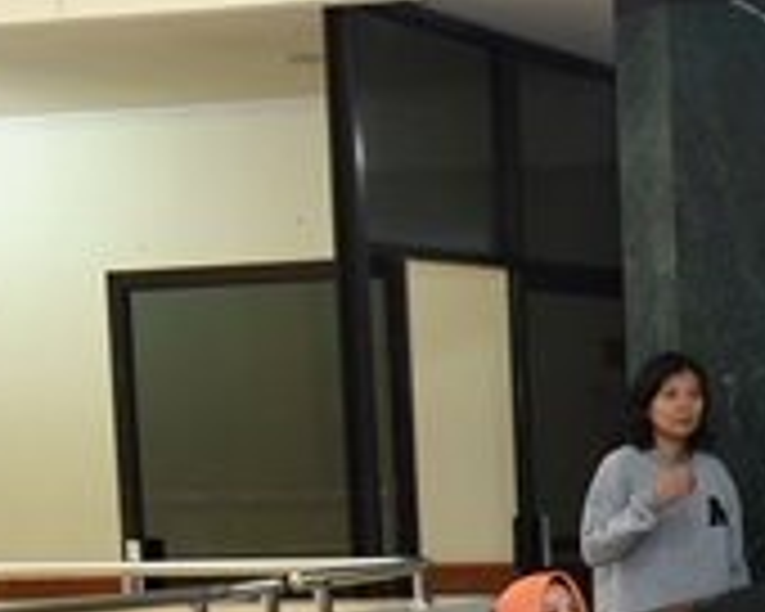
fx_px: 2400
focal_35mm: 106
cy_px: 603
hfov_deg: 16.5
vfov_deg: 14.3
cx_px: 1141
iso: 4000
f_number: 5
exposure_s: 1/160
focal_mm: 32
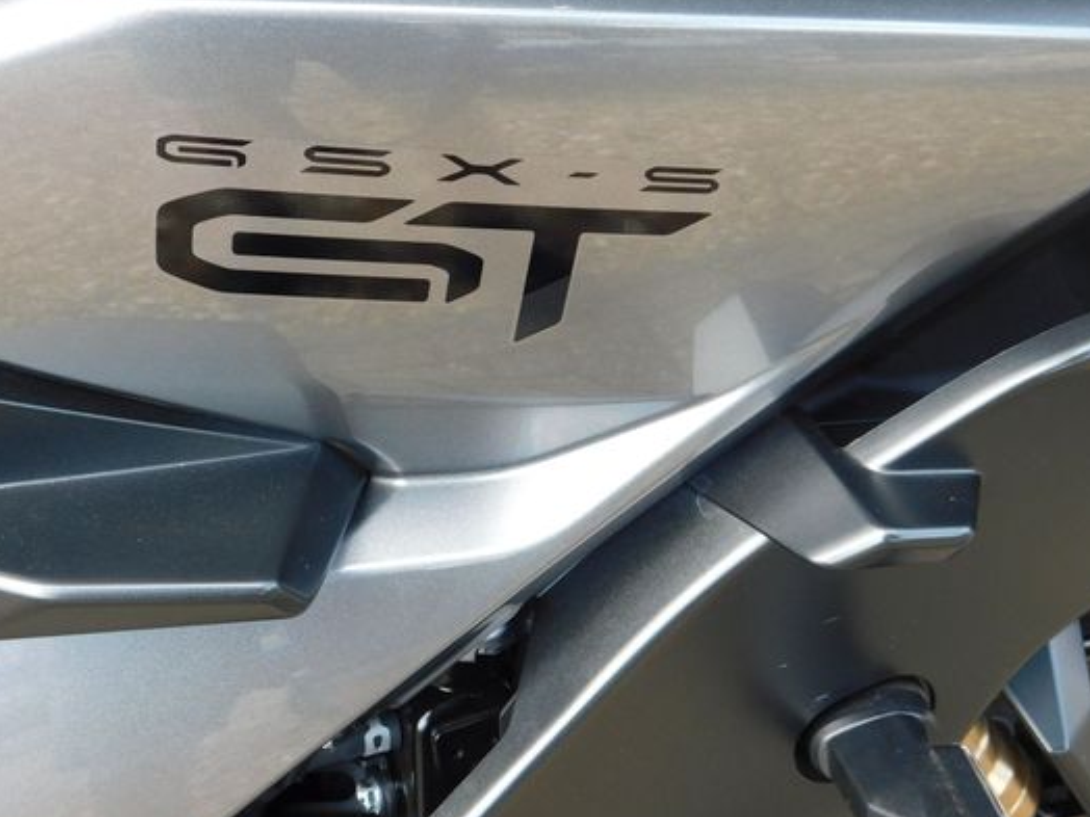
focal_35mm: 44
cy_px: 403
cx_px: 520
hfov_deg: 42.9
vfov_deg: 32.9
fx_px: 1385
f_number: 3.5
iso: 125
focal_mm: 6.3
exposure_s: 1/100
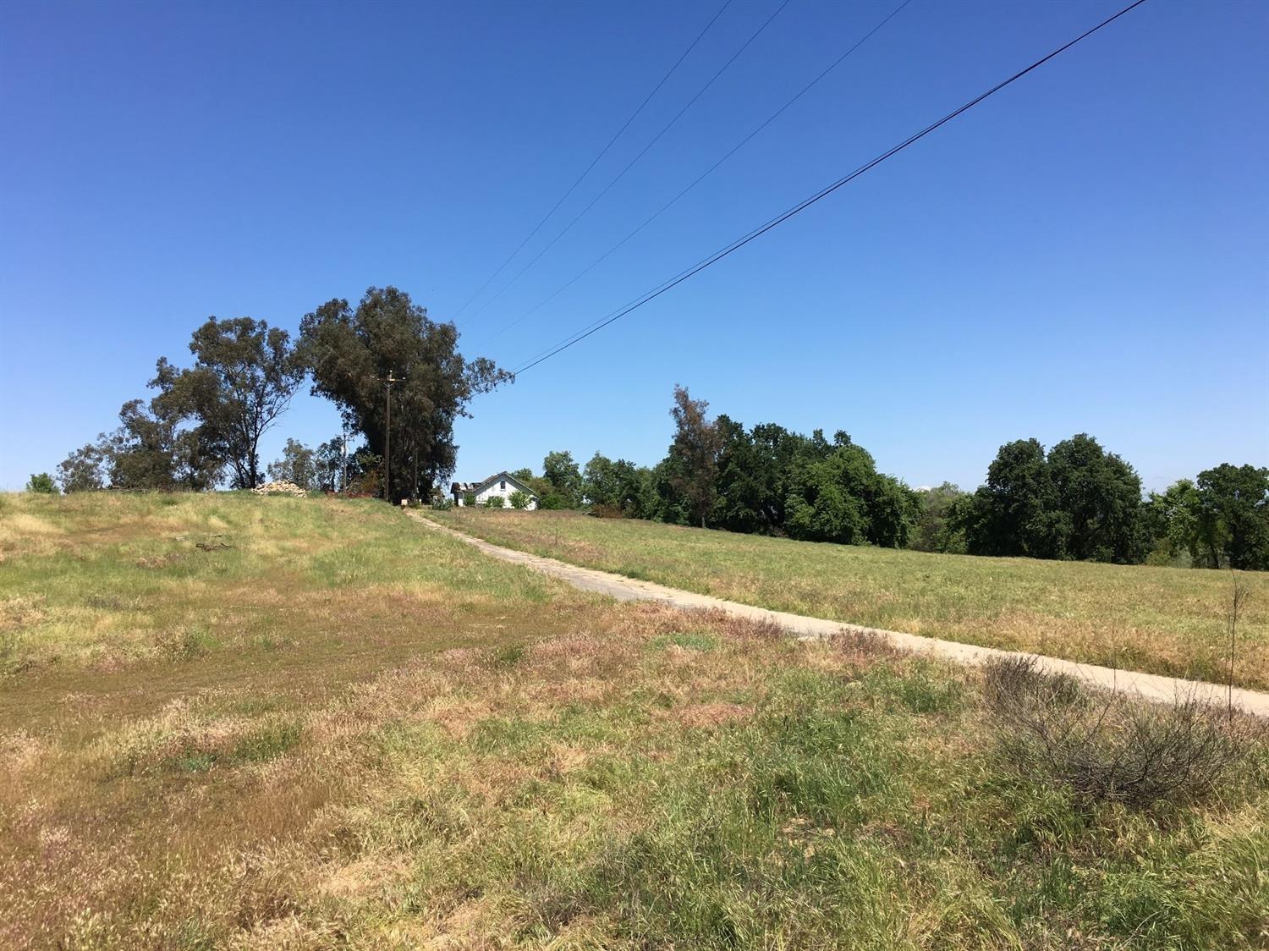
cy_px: 476
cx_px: 634
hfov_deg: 61.7
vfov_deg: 48.2
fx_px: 1063
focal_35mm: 29
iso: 25
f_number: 2.2
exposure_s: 1/1603
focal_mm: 4.15
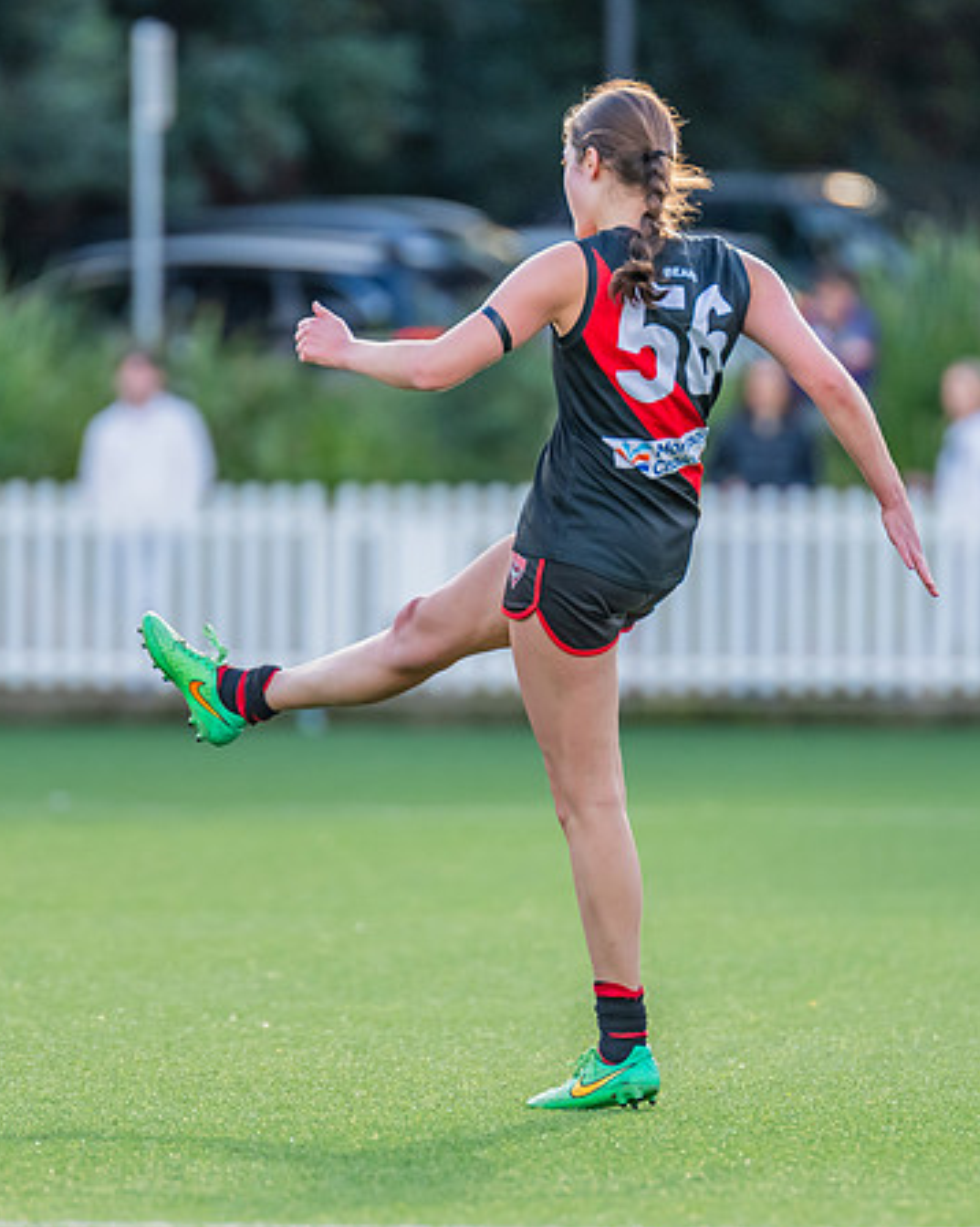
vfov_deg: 2.7
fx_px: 26085
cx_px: 474
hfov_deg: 2.2
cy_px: 458
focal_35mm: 719
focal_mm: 360
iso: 900
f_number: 4
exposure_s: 1/800
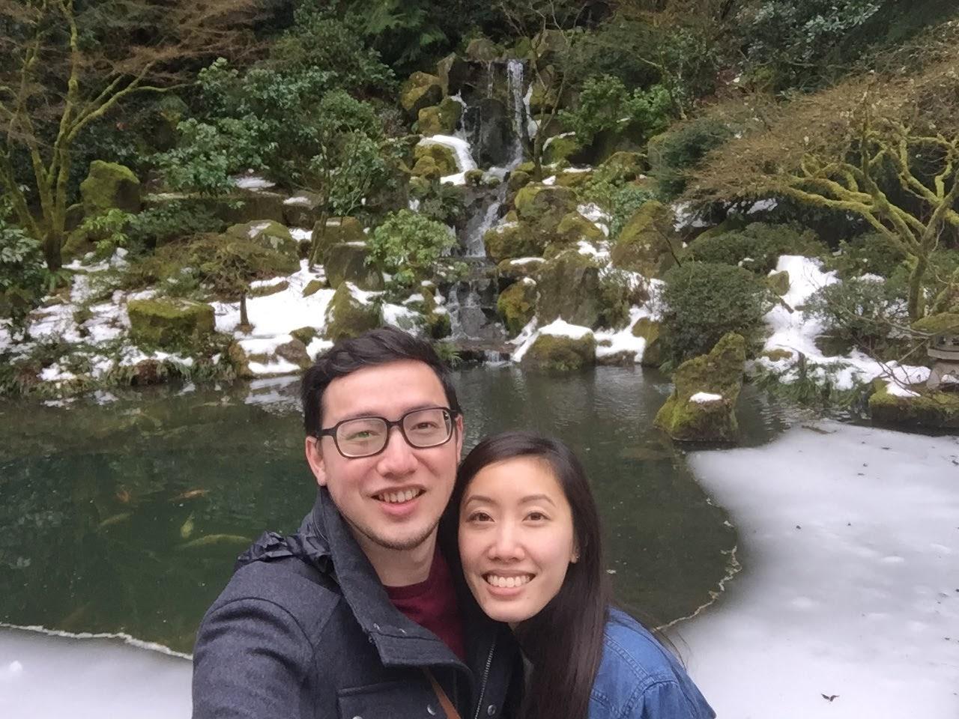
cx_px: 480
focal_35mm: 31
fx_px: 859
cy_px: 360
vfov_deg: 45.4
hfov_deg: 58.4
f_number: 2.2
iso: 50
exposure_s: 1/120
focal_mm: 2.65
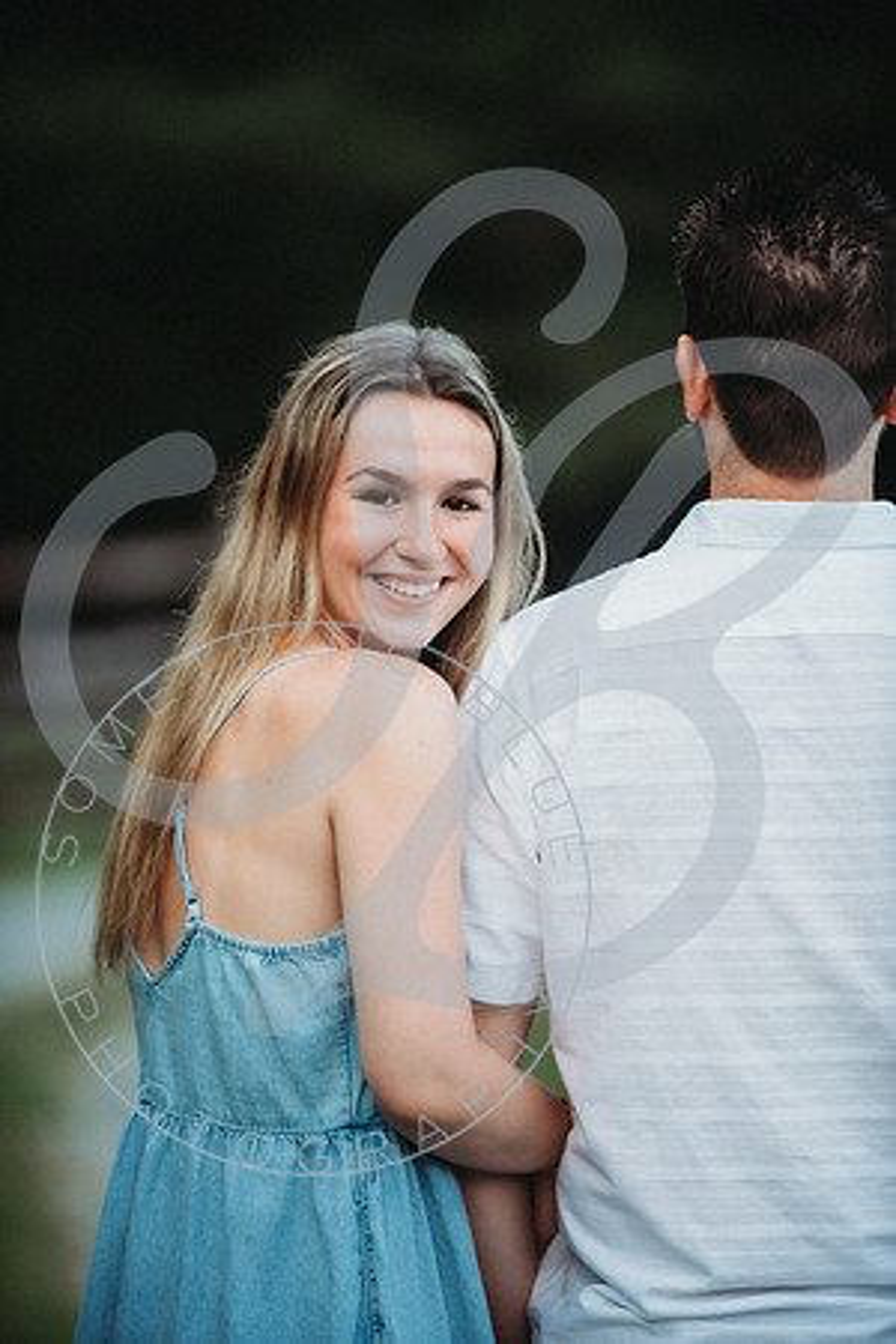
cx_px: 448
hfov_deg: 6.9
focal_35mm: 200
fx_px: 7466
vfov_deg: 10.3
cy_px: 672
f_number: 2.8
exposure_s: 1/250
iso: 400
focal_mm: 200
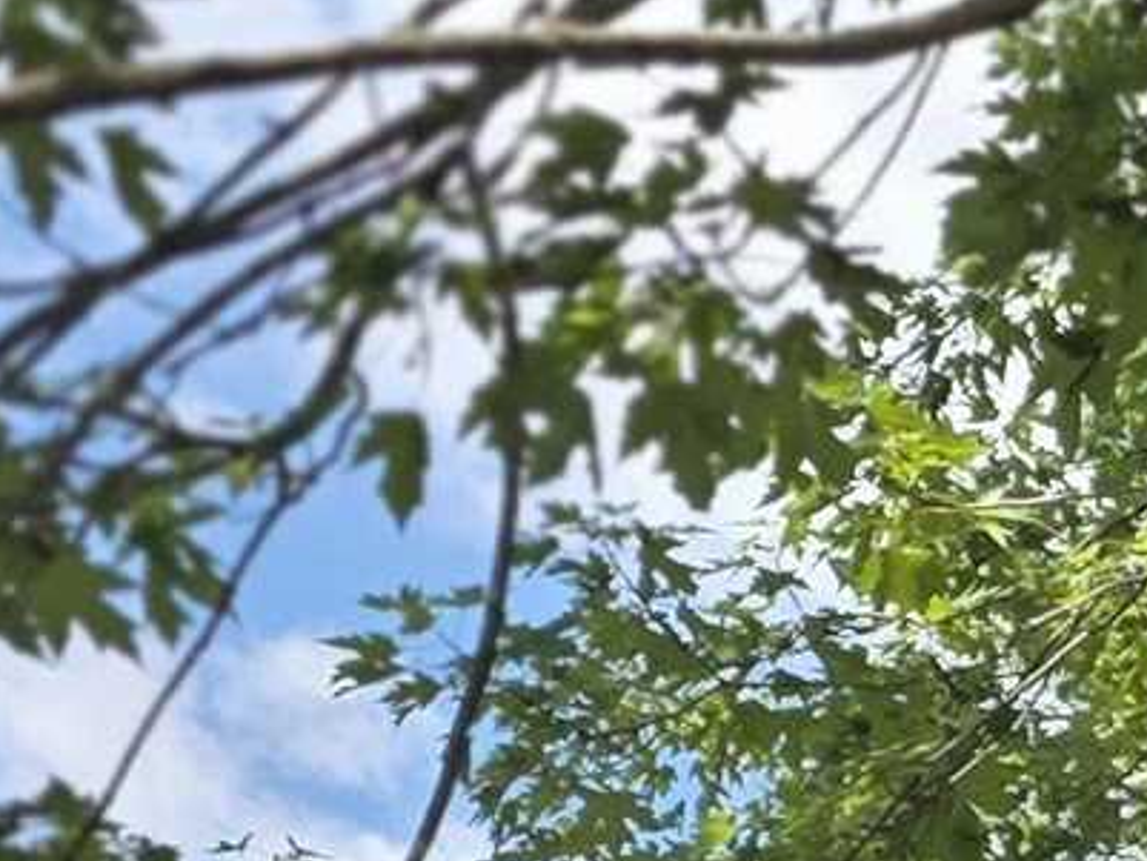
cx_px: 2829
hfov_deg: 9.8
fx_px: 5833
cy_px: 2351
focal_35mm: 176
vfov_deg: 7.6
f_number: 1.7
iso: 80
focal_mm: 6.3
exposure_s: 1/3273
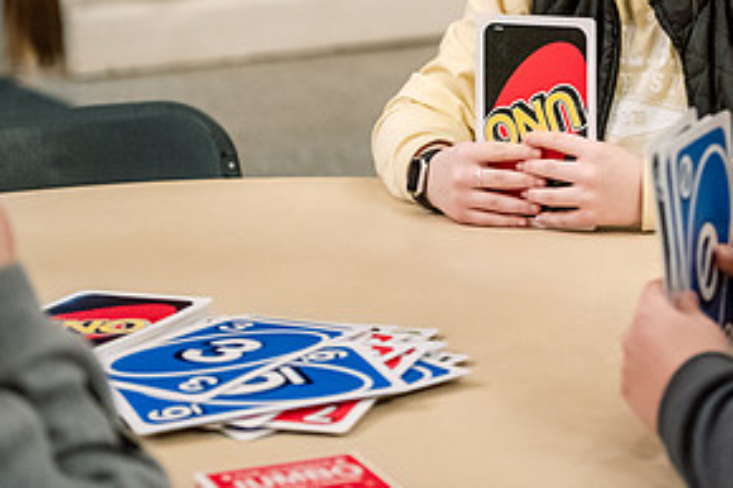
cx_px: 634
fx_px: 2686
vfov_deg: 10.3
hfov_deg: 15.4
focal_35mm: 132
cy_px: 6
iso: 5000
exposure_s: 1/125
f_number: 2.8
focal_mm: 66
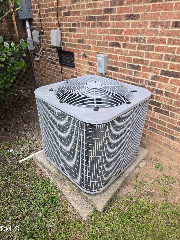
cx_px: 90
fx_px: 159
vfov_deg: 73.9
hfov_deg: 58.9
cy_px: 120
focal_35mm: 23
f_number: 1.8
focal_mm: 5.4
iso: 25
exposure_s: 1/145
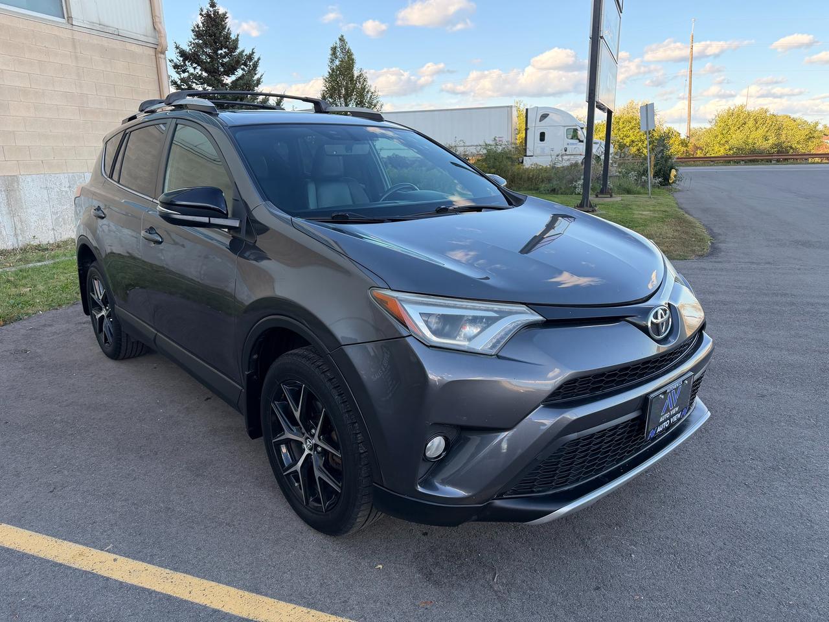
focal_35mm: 24
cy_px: 311
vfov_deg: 56.8
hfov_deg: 71.6
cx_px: 414
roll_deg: +1.6
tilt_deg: -14.4
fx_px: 575
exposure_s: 1/532
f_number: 1.78
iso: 100
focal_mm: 6.76
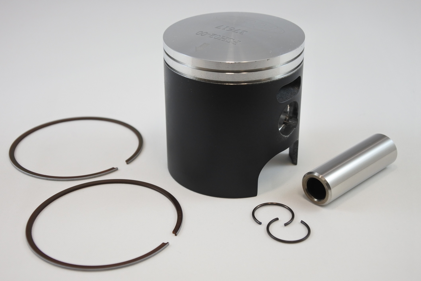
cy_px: 140
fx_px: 667
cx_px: 210
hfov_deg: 35.1
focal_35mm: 57
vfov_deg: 23.8
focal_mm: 21.4
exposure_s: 1/125
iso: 400
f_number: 4.8
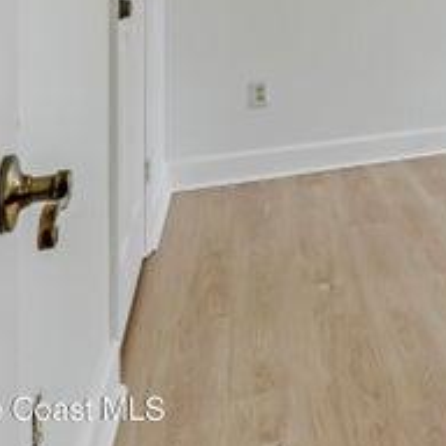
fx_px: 767
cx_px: 646
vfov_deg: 28.1
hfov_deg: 25.5
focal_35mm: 53
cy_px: -98
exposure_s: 1/1000
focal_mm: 11
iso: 250
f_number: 9
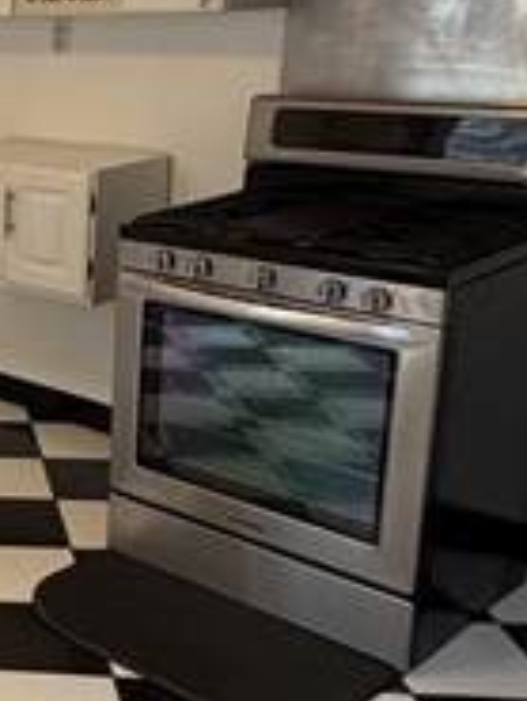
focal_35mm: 58
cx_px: -318
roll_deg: +3.1
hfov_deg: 20.6
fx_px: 1176
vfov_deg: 33.1
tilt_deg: -12.9
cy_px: 280
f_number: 2.2
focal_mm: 2.22
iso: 320
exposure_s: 1/120
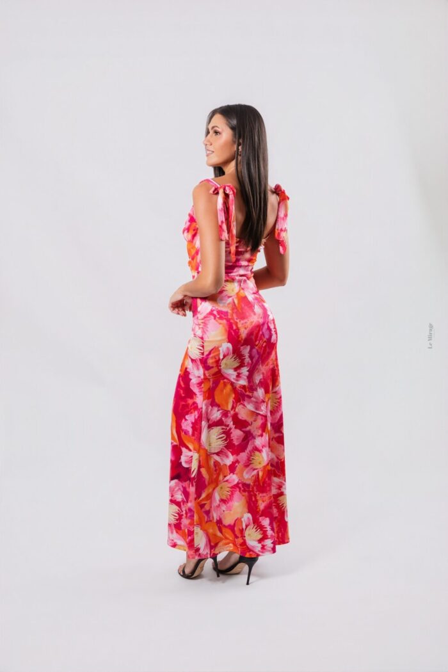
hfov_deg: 31.9
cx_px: 224
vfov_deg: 46.4
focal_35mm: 42
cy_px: 336
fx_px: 784
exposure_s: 1/320
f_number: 2.8
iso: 160
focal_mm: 28.3
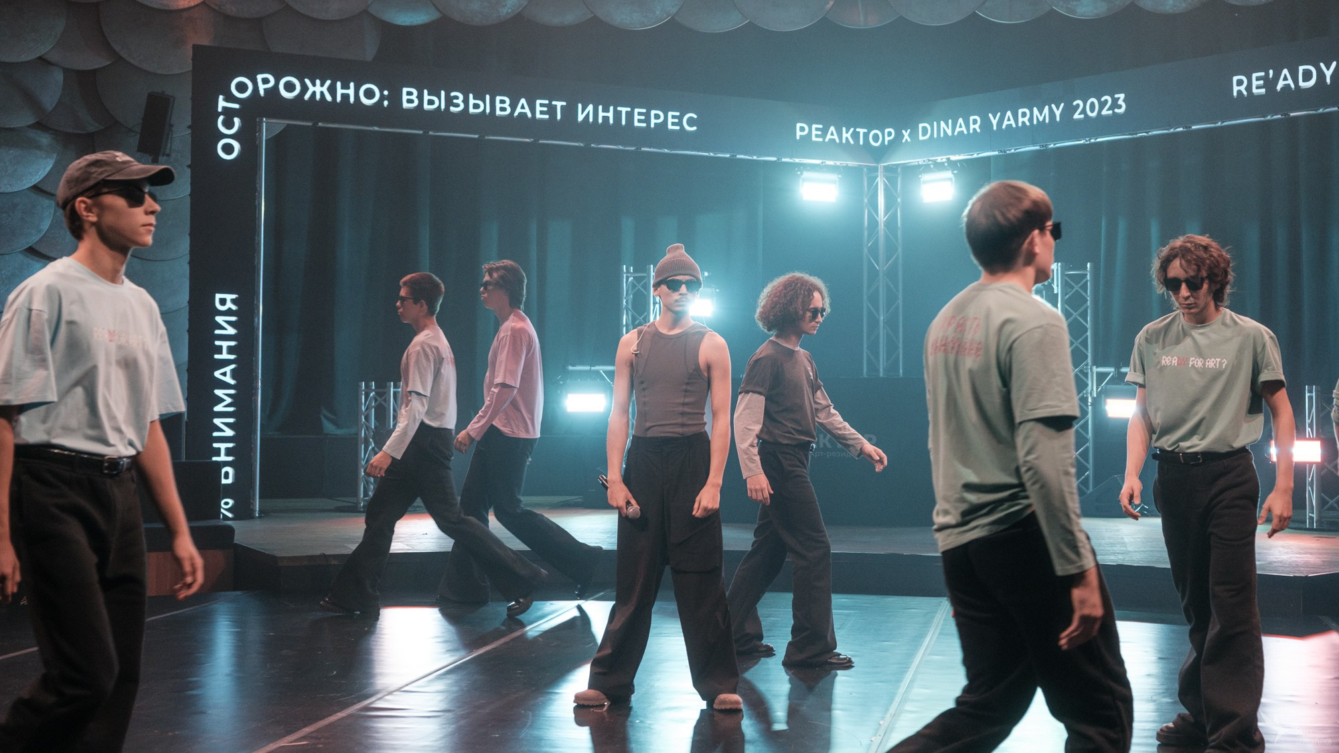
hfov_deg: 45.0
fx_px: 1615
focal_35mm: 45
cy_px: 285
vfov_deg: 26.2
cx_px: 699
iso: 1600
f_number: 2.8
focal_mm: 27.2
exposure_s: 1/250
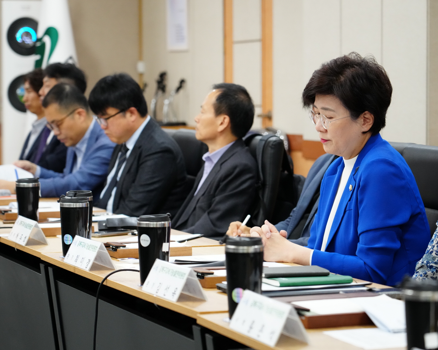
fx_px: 1542
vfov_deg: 13.0
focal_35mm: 119
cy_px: 174
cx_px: 239
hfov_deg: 16.2
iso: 4000
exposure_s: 1/200
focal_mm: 105
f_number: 4.5
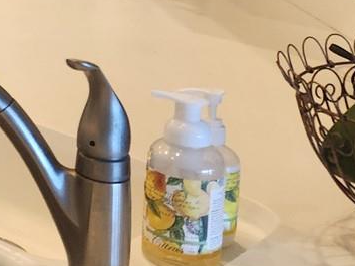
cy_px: -85
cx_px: -362
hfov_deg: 15.2
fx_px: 1066
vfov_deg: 13.7
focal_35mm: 104
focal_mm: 5.4
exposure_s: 1/120
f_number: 1.8
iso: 200
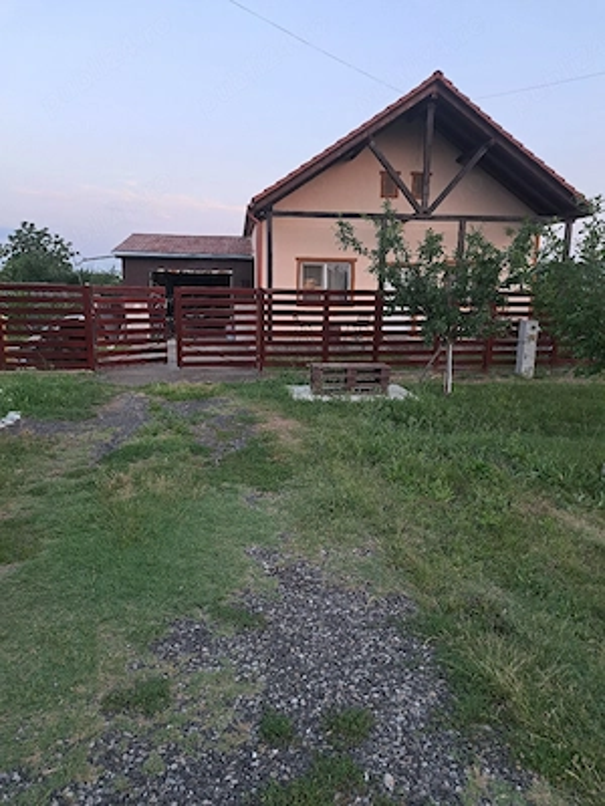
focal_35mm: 24
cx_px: 302
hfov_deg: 56.8
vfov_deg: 71.6
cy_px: 403
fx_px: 559
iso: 64
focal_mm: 5.23
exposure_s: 1/50
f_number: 1.8
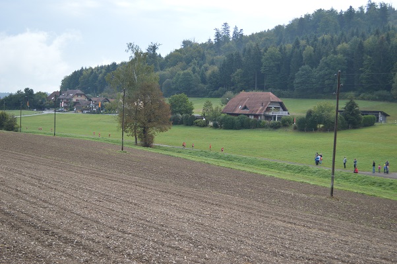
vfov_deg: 28.0
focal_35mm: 48
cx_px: 198
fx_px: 529
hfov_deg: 41.2
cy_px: 132
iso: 400
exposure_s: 1/1000
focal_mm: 32
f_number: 4.8
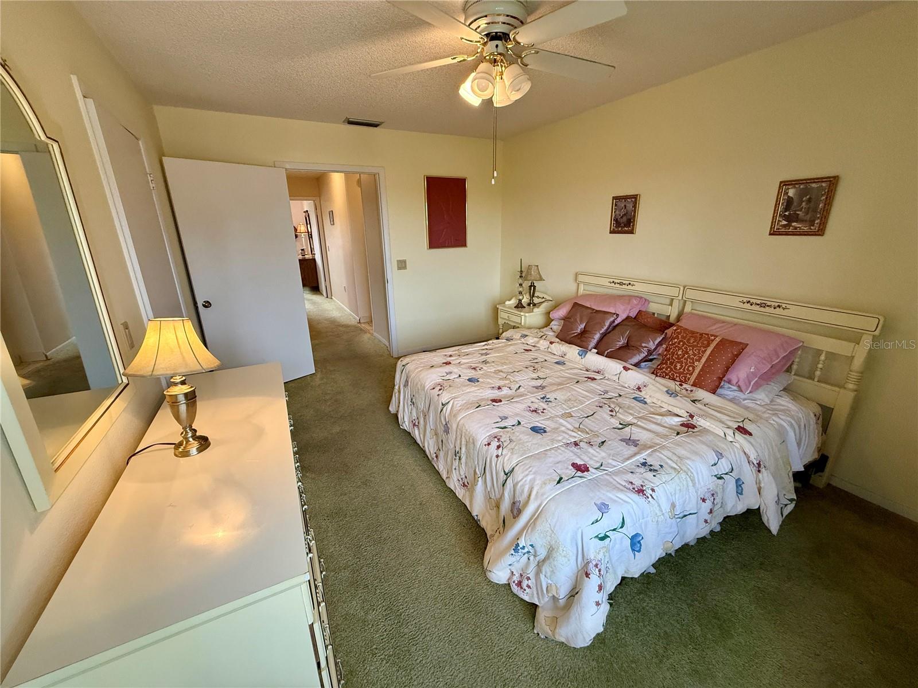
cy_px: 344
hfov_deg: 102.1
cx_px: 459
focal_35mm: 14
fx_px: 371
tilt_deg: -17.7
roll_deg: +0.6
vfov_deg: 85.7
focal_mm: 2.22
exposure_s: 1/120
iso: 320
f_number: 2.2
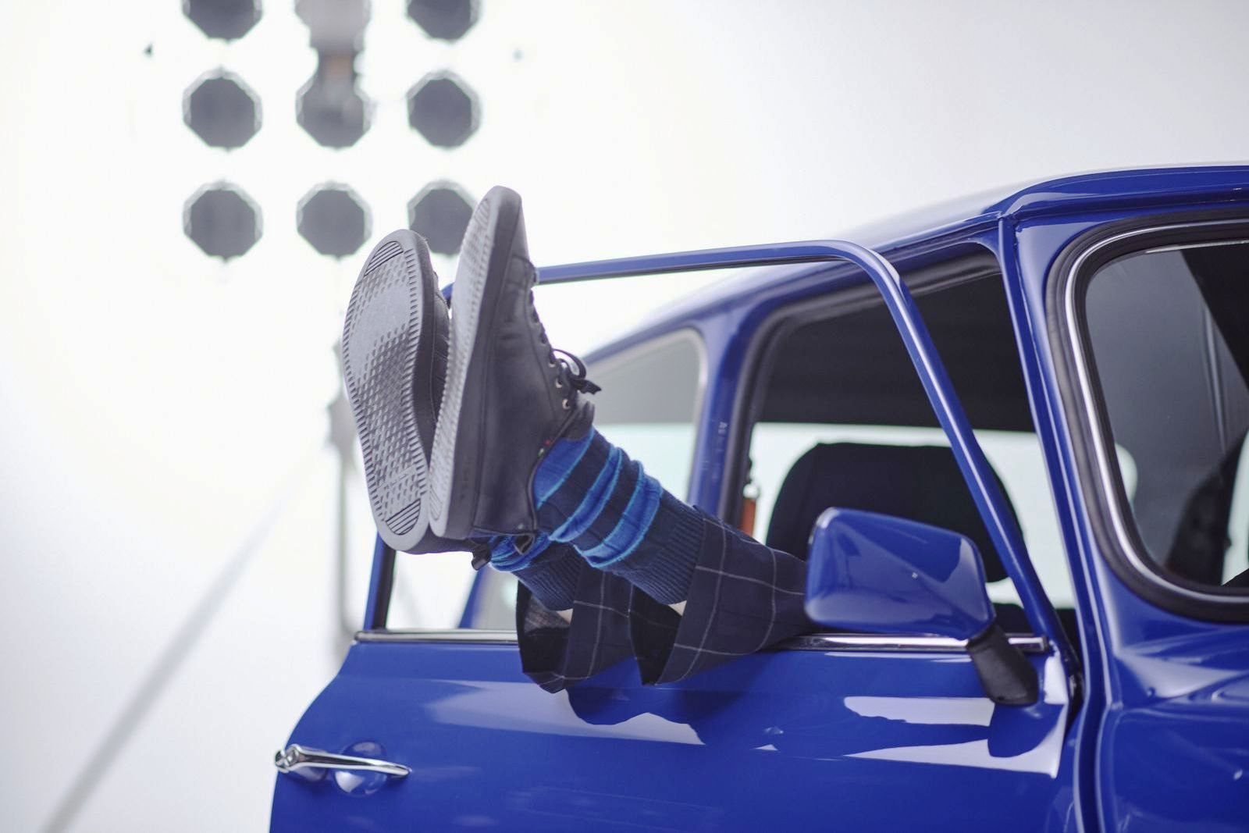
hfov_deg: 23.9
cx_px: 624
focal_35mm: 85
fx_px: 2949
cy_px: 416
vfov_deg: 16.1
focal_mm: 85
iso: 160
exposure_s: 1/250
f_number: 1.8
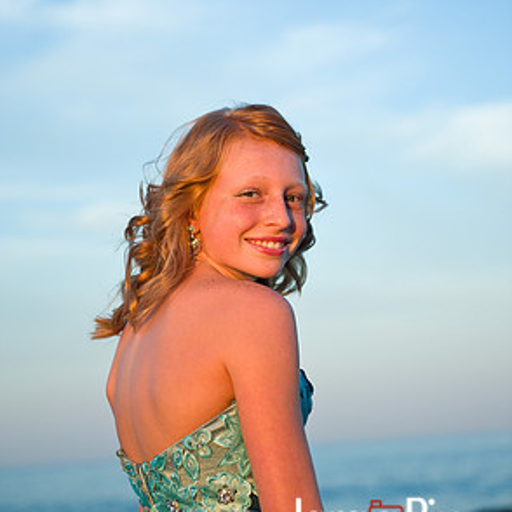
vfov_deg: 19.1
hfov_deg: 19.1
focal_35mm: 91
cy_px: 199
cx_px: 259
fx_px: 1523
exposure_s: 1/800
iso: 200
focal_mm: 70
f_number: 3.2
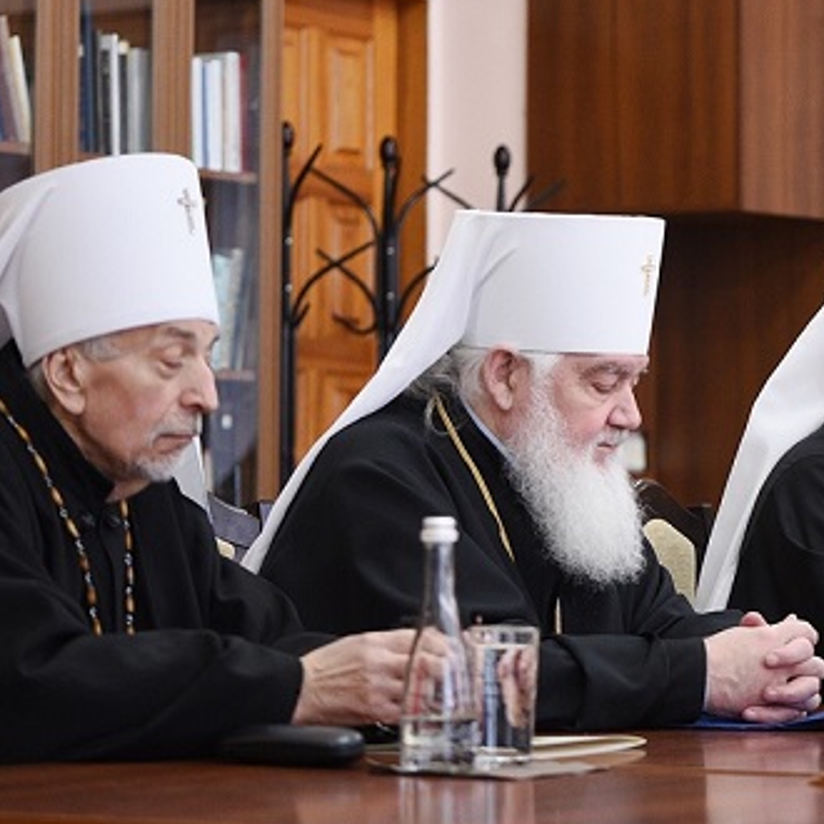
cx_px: 759
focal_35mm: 144
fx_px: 3878
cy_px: 273
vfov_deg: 12.1
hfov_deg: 12.0
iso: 2500
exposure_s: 1/100
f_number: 2.8
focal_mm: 70
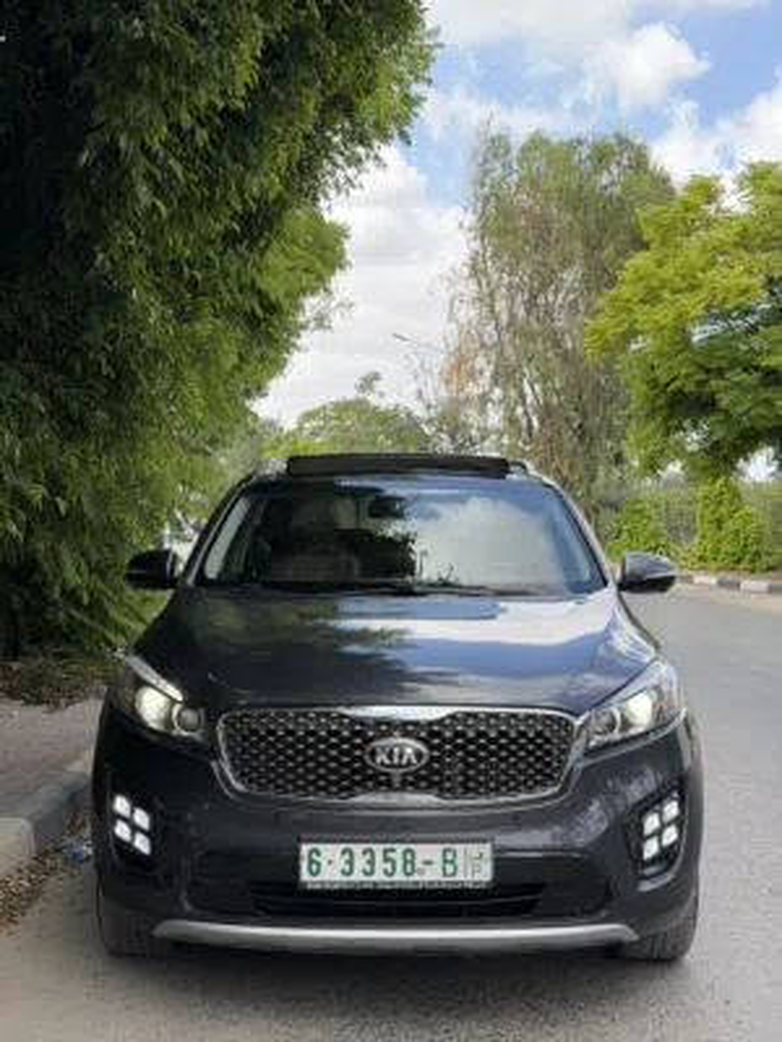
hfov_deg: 30.3
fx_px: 1446
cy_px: 521
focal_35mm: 48
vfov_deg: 39.7
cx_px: 391
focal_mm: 6.76
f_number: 1.78
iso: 100
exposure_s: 1/1264
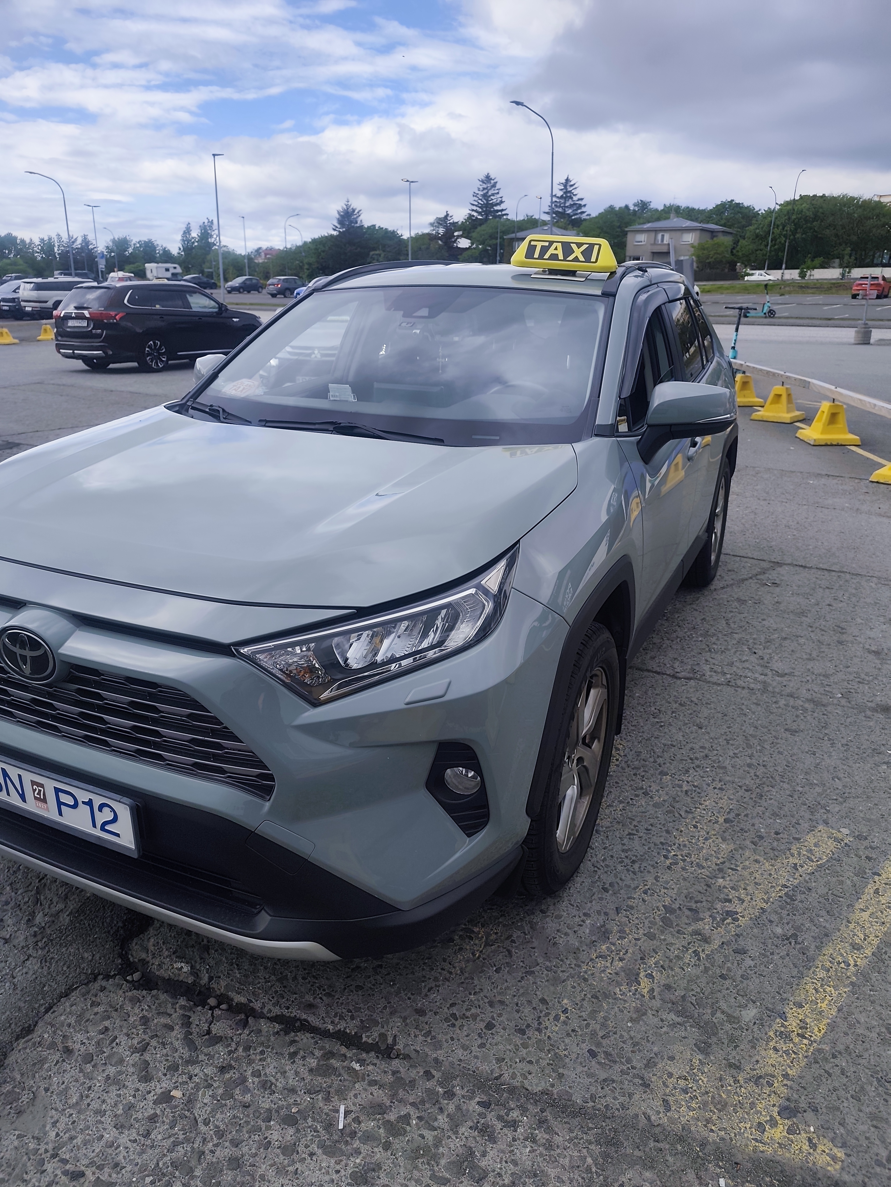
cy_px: 594
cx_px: 446
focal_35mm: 23
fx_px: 789
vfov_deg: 73.9
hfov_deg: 58.9
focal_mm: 6.19
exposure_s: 1/630
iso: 50
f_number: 1.65
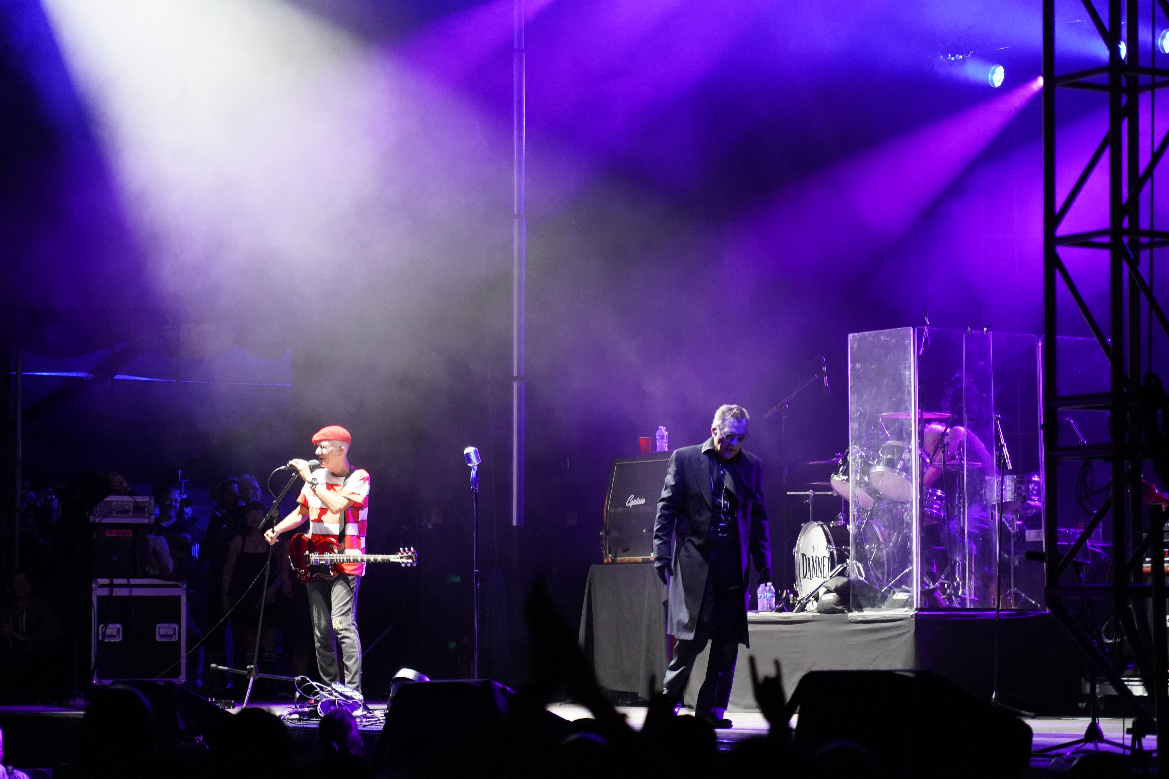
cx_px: 584
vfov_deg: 13.0
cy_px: 390
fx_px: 3409
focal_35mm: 105
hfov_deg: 19.5
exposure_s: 1/160
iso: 6400
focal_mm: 105
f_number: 4
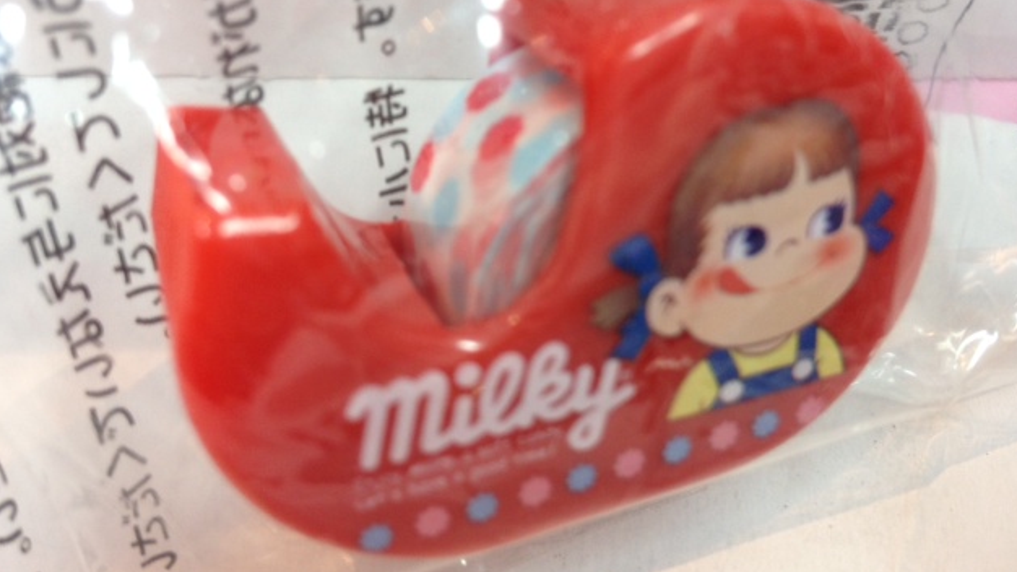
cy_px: 228
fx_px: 1052
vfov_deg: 30.3
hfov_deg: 51.6
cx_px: 505
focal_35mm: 39
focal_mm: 4.28
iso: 100
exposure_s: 1/20
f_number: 2.4
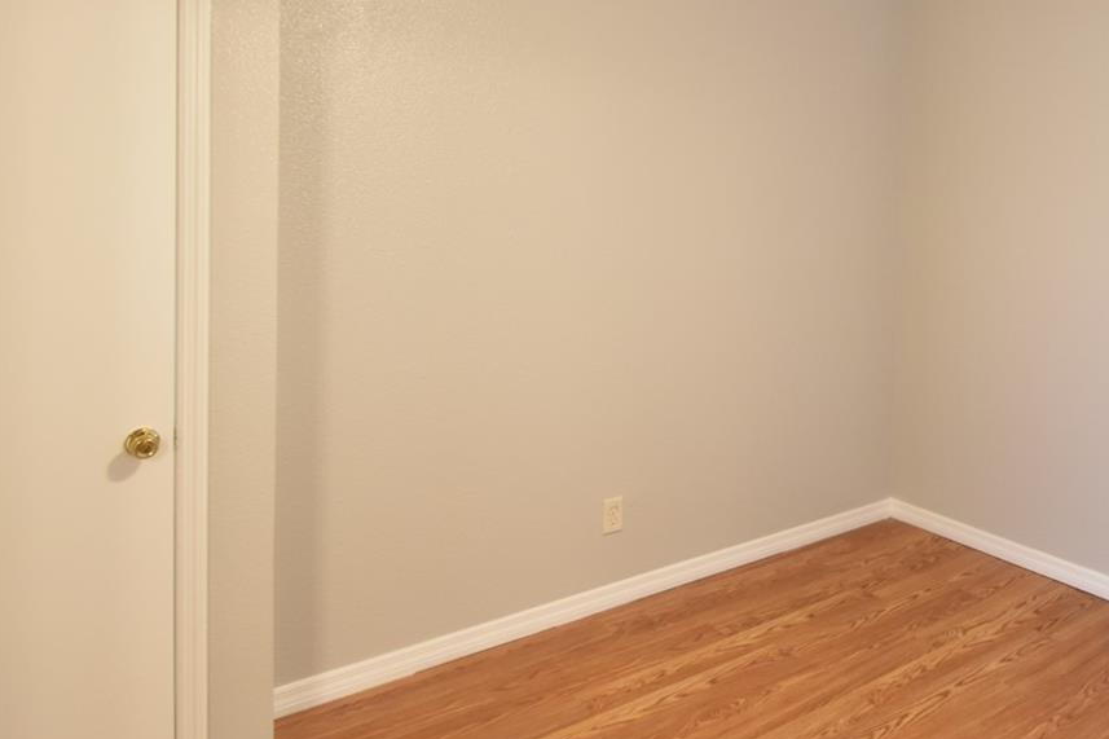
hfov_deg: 62.6
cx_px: 798
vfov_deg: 45.1
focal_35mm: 28
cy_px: 203
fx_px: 862
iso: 800
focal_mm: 10
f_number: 3.5
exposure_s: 1/30
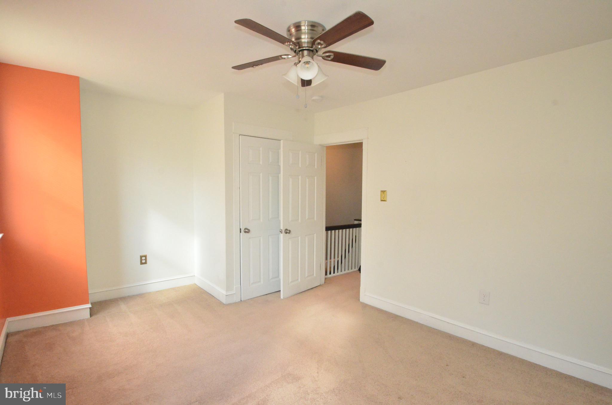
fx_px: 293
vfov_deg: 69.4
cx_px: 306
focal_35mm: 17
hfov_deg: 92.6
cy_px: 202
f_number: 10
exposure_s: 1/40
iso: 4000
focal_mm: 11.5
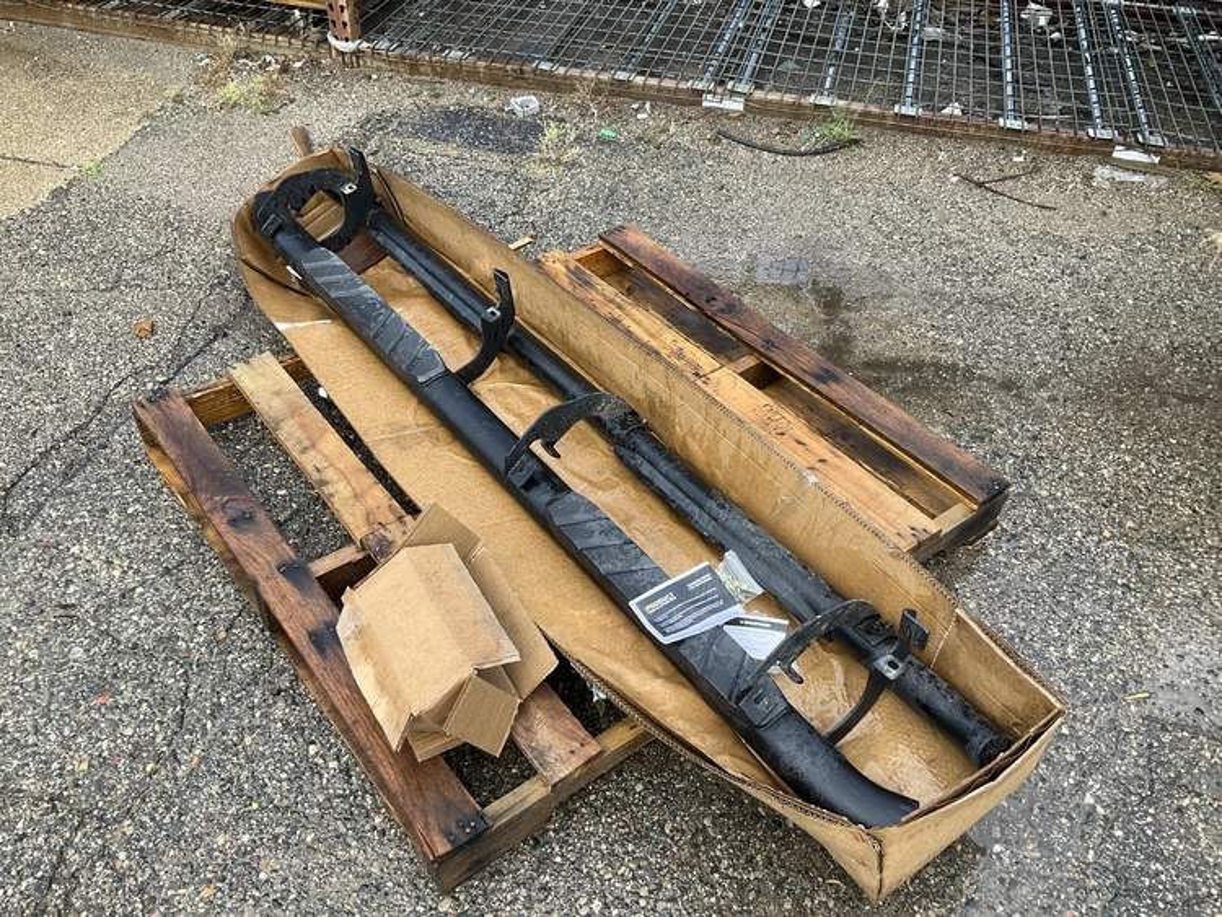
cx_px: 611
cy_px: 458
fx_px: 1024
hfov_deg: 61.6
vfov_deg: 48.3
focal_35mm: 29
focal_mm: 3
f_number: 1.8
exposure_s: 1/134
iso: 20
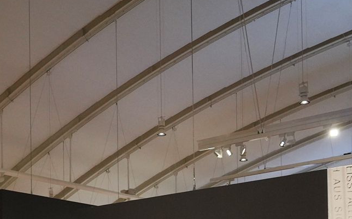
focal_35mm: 76
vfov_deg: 15.9
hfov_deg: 27.0
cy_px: 313
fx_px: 729
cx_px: 126
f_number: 3.5
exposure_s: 1/80
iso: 3200
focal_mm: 24
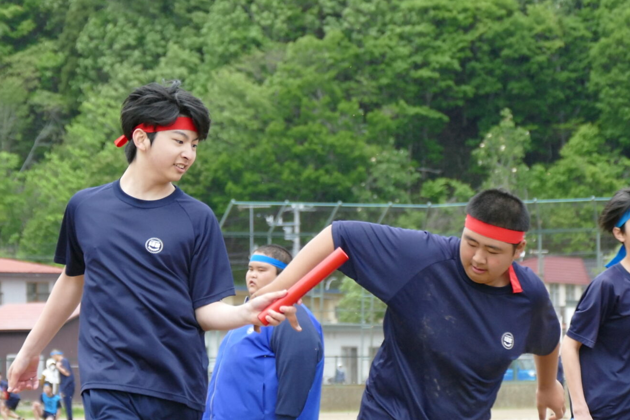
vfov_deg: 5.9
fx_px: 4078
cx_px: 289
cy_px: 256
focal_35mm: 233
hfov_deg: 8.8
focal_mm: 61.93
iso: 500
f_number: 4
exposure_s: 1/500
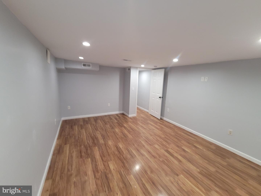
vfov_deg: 89.9
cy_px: 98
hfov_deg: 106.2
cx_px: 130
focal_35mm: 13
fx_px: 98
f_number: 2.2
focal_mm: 2.2
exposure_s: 1/40
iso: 320
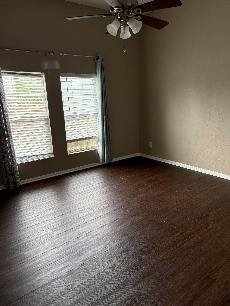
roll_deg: +1.7
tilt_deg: -12.8
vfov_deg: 71.6
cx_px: 115
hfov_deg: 56.8
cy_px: 153
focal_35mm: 24
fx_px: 213
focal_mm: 6.76
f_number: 1.78
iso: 200
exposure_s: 1/187
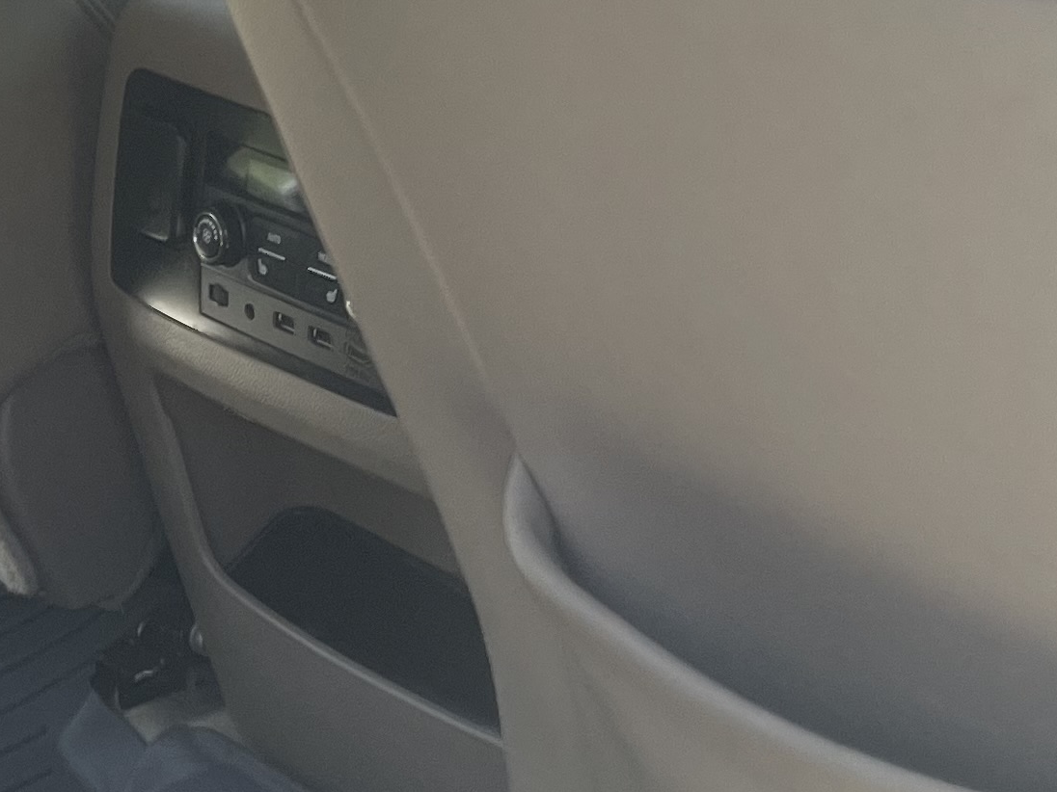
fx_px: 2809
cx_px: -148
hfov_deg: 20.2
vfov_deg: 16.1
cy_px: 462
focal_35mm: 92
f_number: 1.6
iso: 32
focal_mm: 5.1
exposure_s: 1/302
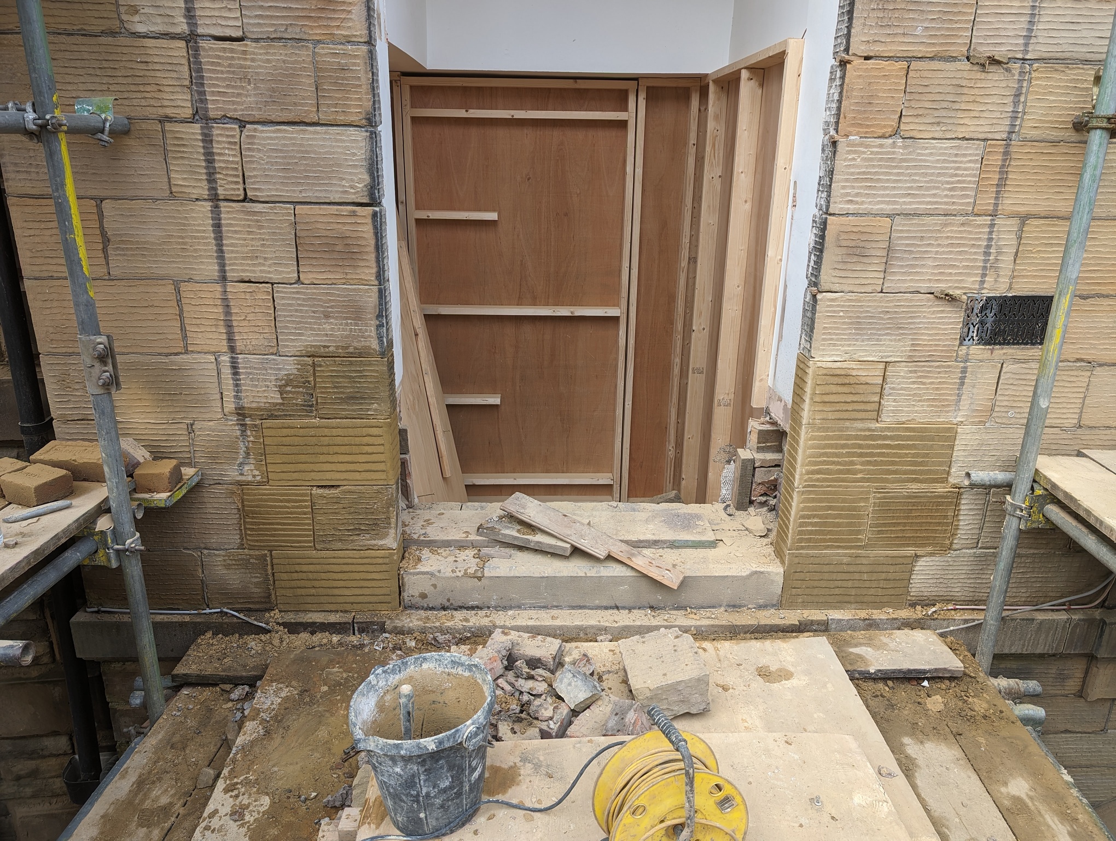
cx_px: 558
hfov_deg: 71.5
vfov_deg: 56.9
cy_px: 420
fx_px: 775
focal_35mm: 24
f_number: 1.68
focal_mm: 6.9
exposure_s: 1/227
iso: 20
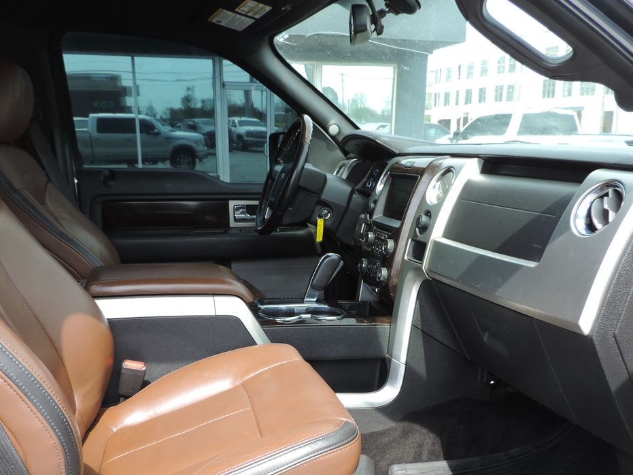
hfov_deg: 55.4
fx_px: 603
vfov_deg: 42.3
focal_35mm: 33
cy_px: 322
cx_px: 315
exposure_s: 1/200
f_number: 3
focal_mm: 4.3
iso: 80
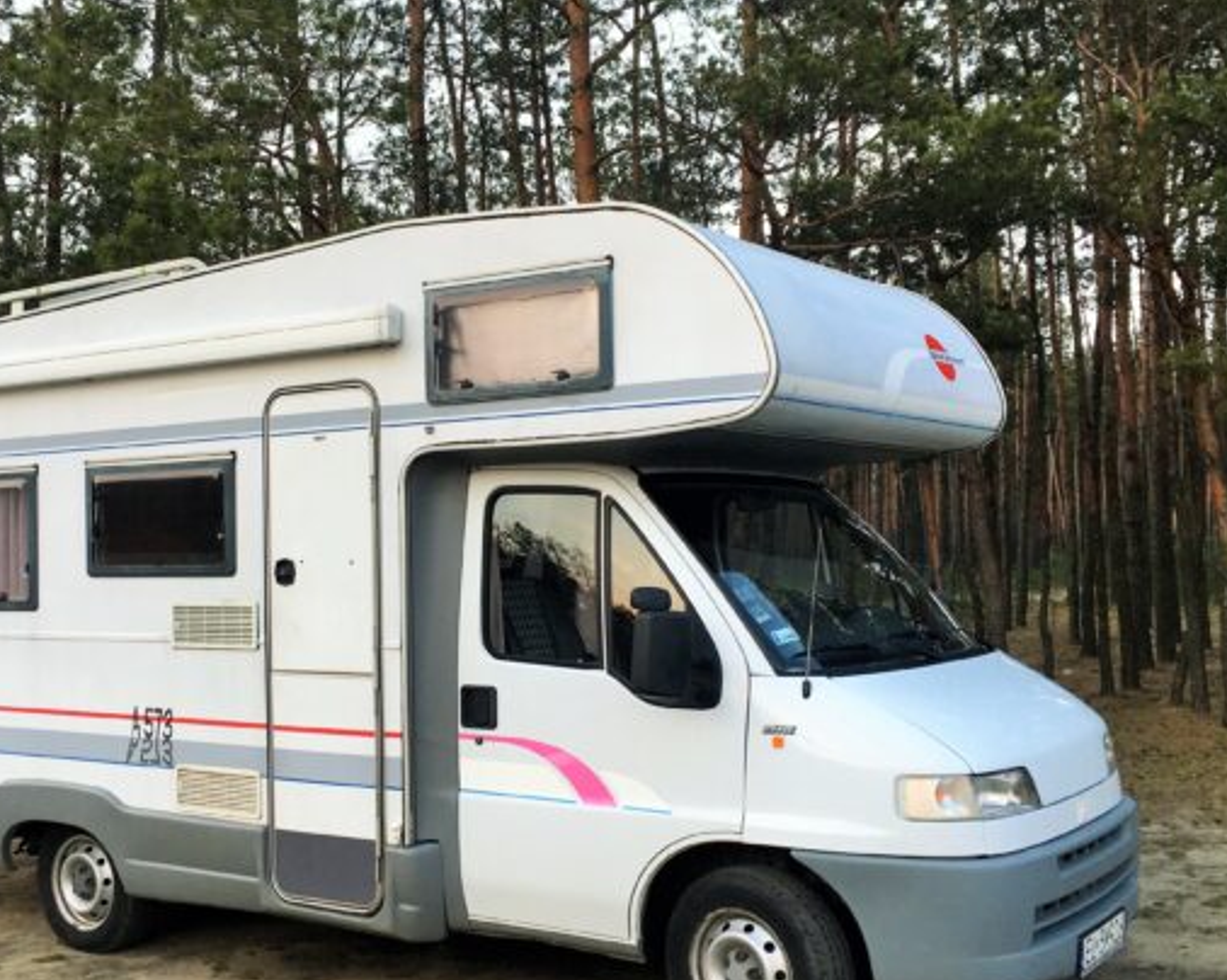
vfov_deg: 34.8
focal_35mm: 43
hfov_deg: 42.7
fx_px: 1560
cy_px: 529
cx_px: 478
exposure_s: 1/50
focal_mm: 4.15
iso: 32
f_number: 2.2
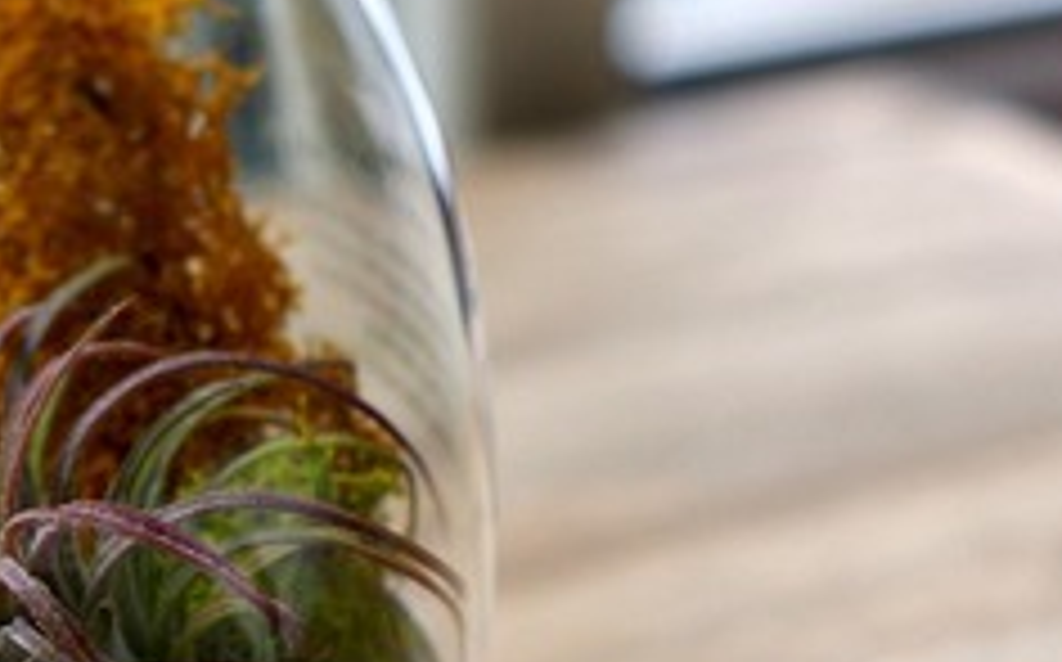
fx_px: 7026
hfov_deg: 8.5
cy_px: 475
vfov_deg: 5.4
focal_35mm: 243
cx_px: -495
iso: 100
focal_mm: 50
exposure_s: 1/125
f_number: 3.2
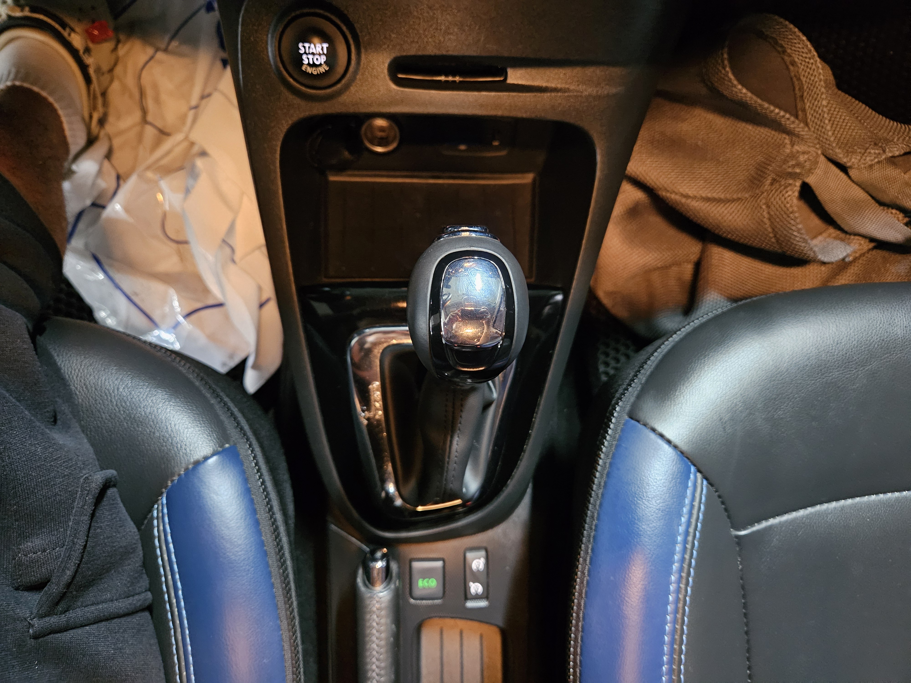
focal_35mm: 23
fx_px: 605
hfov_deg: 73.9
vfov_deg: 58.9
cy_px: 342
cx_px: 456
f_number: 1.8
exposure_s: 1/24
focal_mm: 5.4
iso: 1600
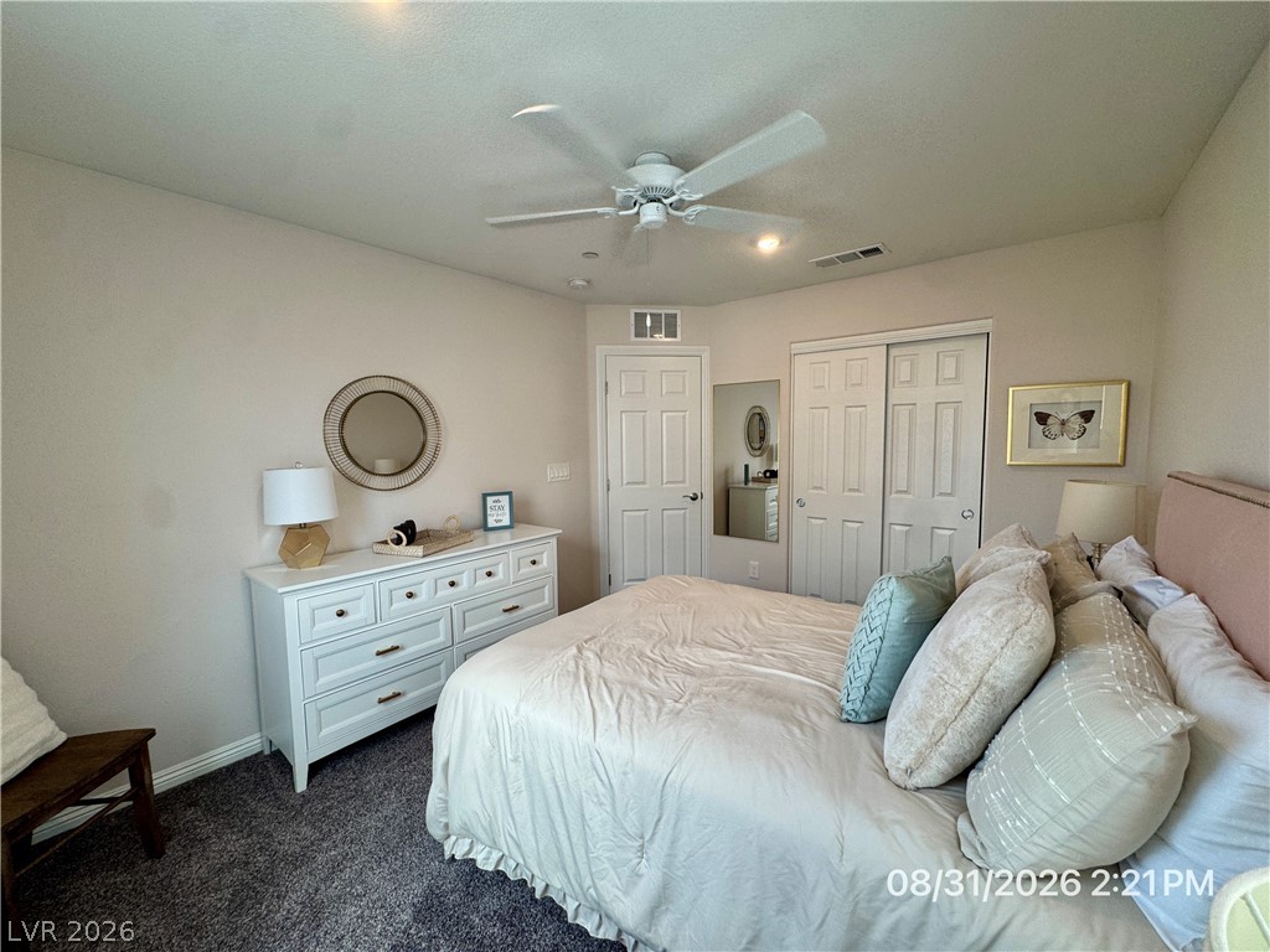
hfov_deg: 102.1
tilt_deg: -4.7
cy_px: 476
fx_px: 514
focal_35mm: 14
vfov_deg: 85.7
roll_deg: +0.0
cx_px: 635
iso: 100
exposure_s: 1/120
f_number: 2.2
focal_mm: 2.22
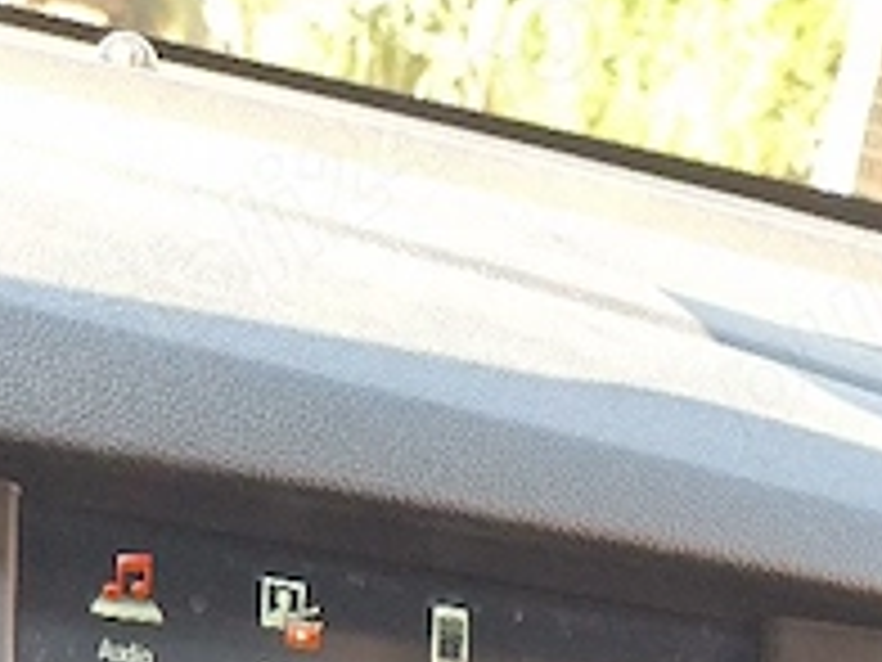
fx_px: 2395
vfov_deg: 11.8
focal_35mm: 94
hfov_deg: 20.9
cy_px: 1725
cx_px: 486
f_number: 1.8
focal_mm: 5.4
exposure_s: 1/182
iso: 64
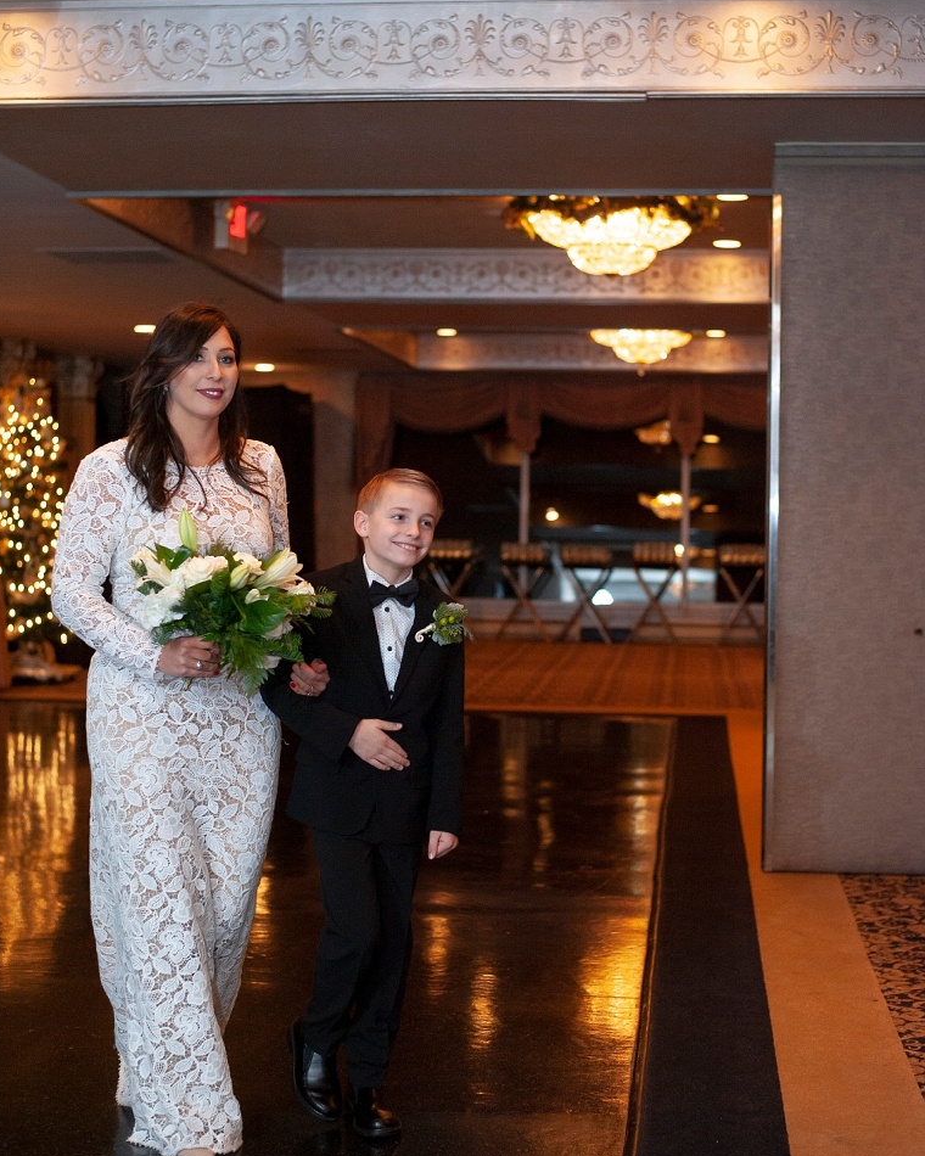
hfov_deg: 26.7
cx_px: 459
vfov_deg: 33.0
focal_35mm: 57
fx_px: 1951
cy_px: 540
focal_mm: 50
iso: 1250
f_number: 2.5
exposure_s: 1/250
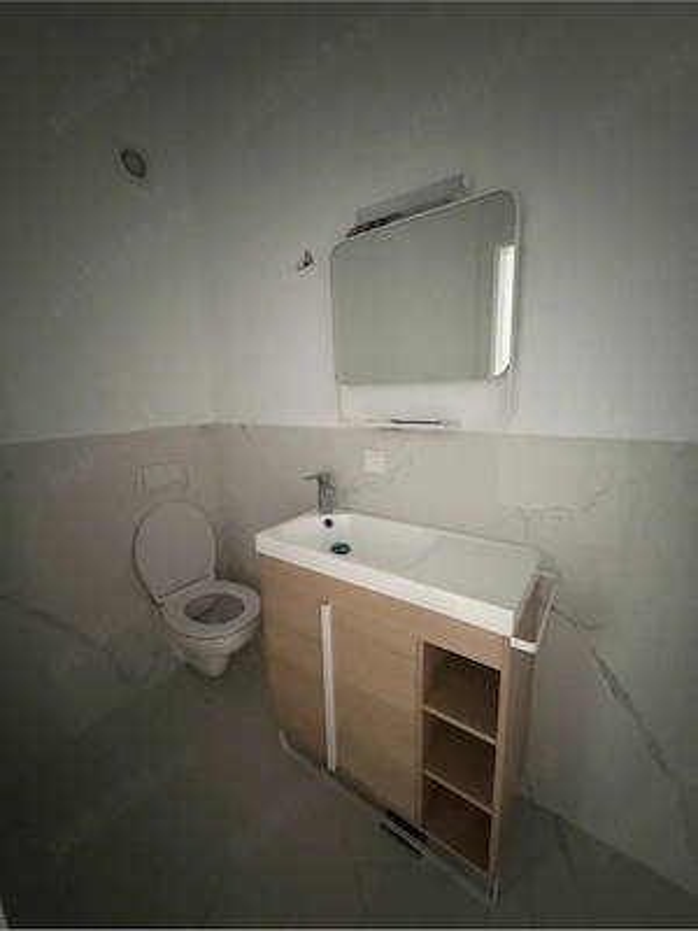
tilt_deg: -12.1
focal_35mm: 14
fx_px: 376
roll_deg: +2.1
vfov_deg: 102.1
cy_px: 466
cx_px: 349
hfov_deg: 85.7
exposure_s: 1/39
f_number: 2.2
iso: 1600
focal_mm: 2.22
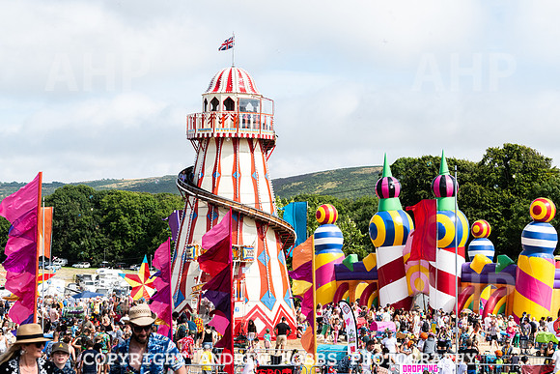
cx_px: 277
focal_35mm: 81
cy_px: 195
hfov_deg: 25.2
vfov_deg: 17.0
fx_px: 1253
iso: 400
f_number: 7.1
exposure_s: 1/2000
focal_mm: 72
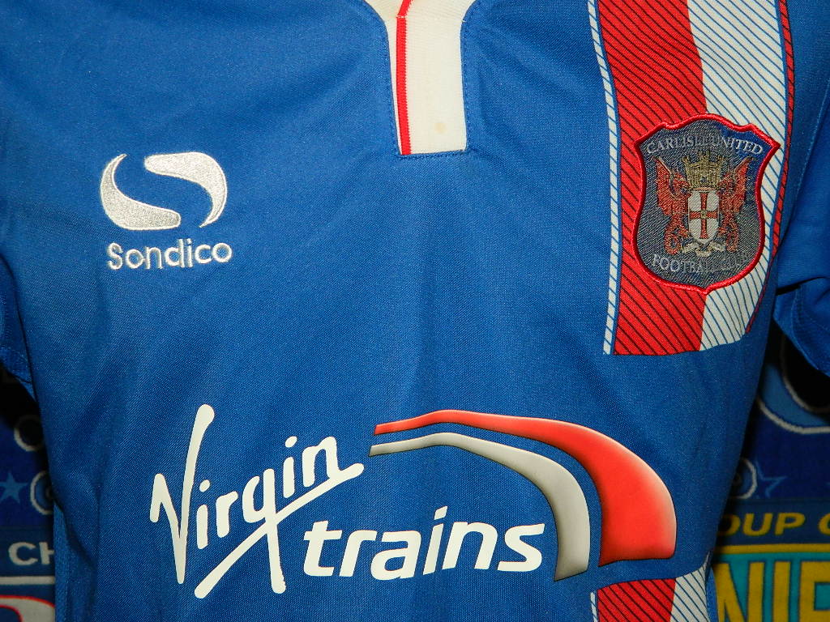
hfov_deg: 23.3
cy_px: 311
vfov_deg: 17.6
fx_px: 2014
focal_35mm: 84
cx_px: 415
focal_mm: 15.1
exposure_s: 1/50
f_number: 4.2
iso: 200
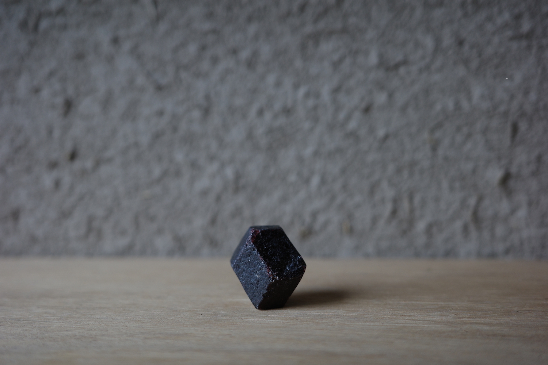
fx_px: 609
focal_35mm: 40
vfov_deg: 33.4
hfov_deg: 48.5
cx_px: 274
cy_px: 182
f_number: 2.8
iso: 200
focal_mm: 26
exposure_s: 1/100
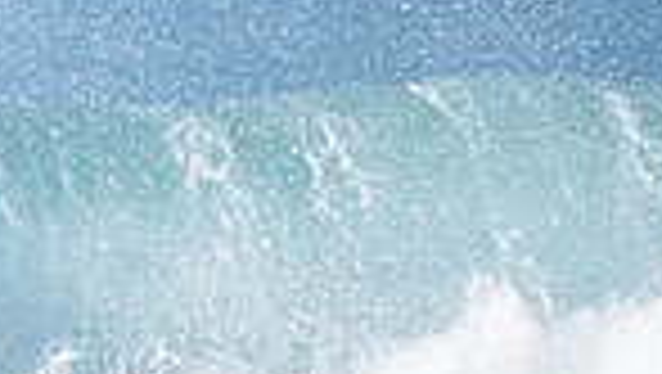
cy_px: 124
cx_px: -495
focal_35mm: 2068
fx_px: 36334
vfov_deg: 0.6
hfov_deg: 1.0
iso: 160
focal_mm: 500
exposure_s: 1/2000
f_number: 5.6
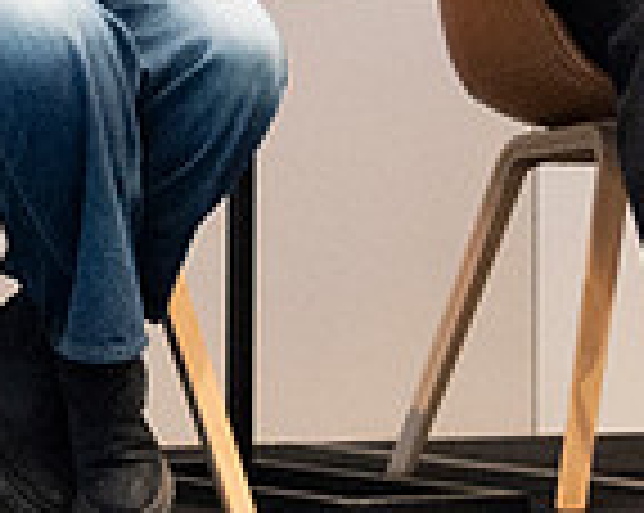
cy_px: -23
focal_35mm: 190
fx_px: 3616
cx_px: -276
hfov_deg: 9.9
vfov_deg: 8.1
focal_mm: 30
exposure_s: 1/100
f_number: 4.2
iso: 3200
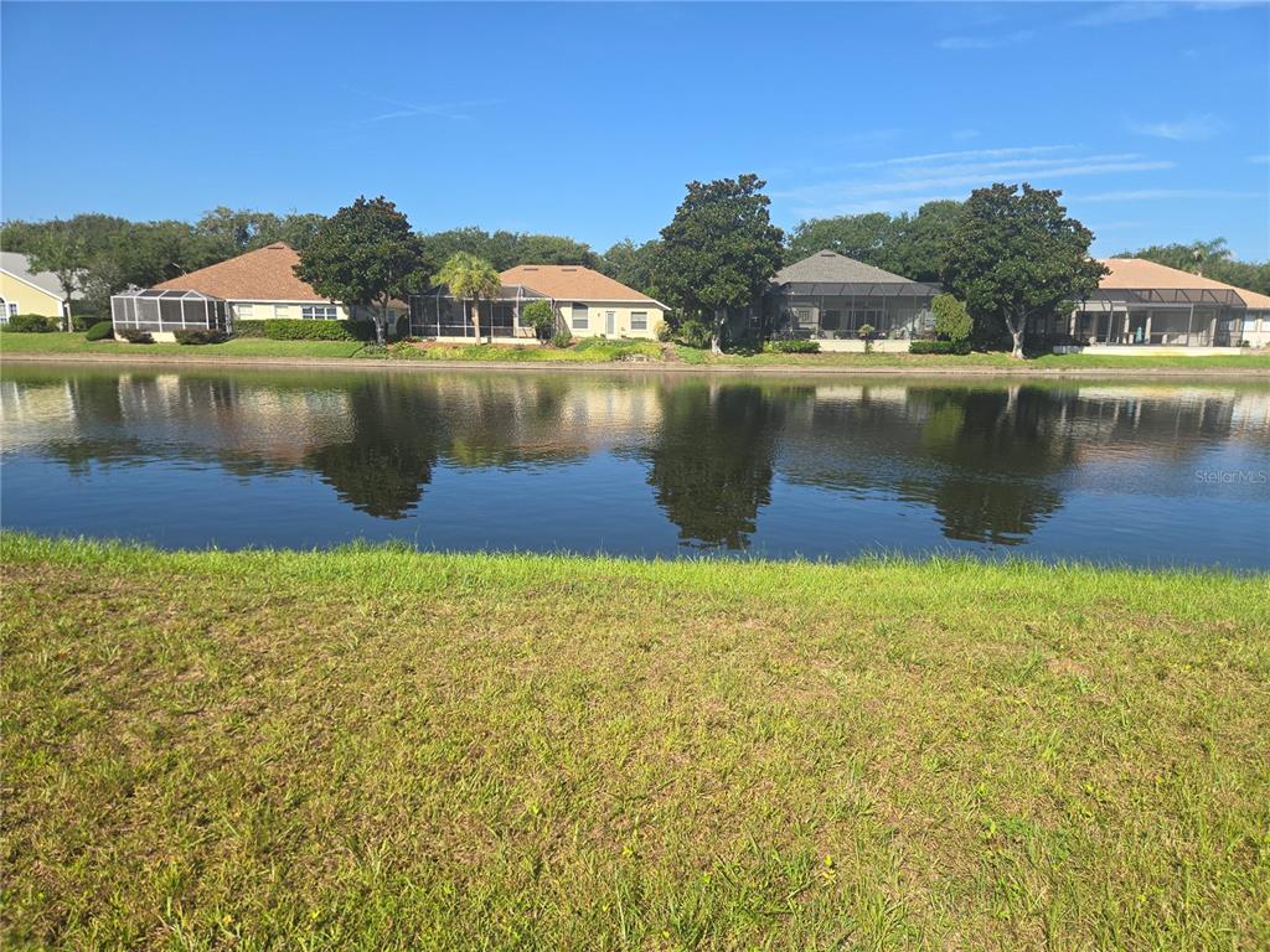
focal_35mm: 23
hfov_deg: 73.9
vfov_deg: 58.9
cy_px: 476
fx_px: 844
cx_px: 635
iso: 25
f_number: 1.8
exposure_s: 1/1563
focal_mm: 5.4
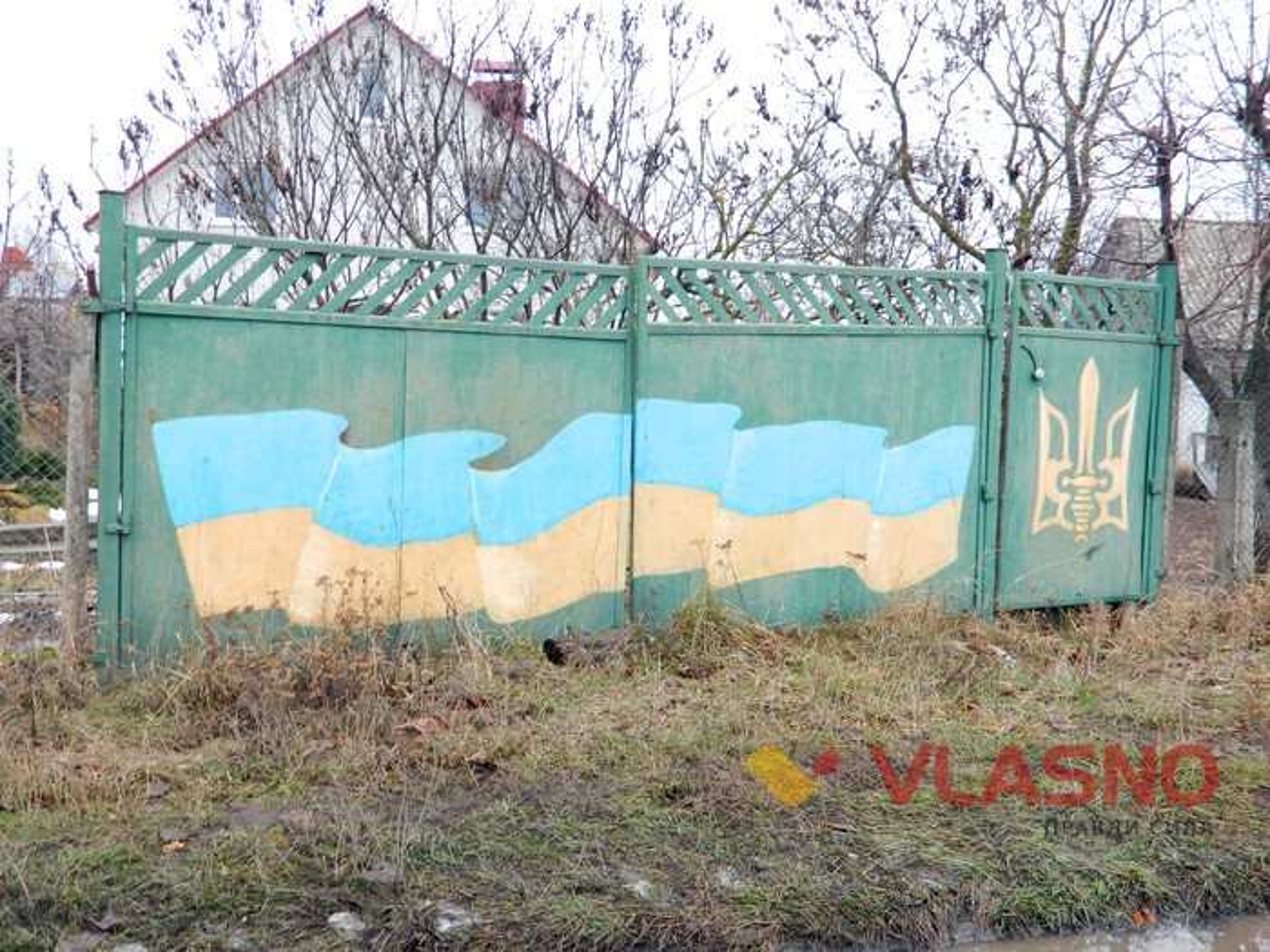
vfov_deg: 40.7
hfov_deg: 52.6
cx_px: 635
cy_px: 476
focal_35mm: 35
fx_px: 1284
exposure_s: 1/40
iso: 125
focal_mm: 6.2
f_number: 3.3
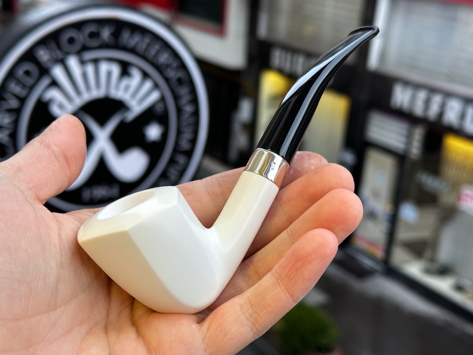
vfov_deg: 30.3
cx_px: 236
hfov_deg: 39.7
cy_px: 178
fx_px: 656
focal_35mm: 48
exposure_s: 1/50
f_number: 1.78
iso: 50
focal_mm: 6.86
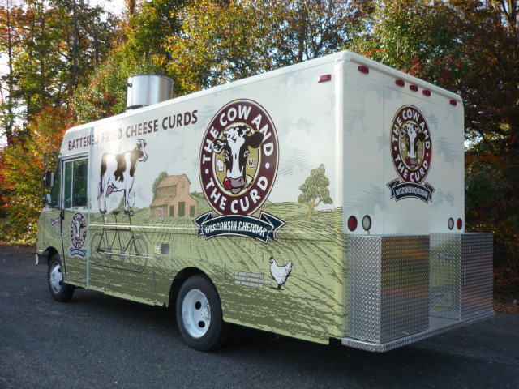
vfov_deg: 42.9
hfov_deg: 55.4
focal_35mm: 33
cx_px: 260
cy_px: 194
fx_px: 495
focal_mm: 5.5
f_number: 2.8
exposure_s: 1/250
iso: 100
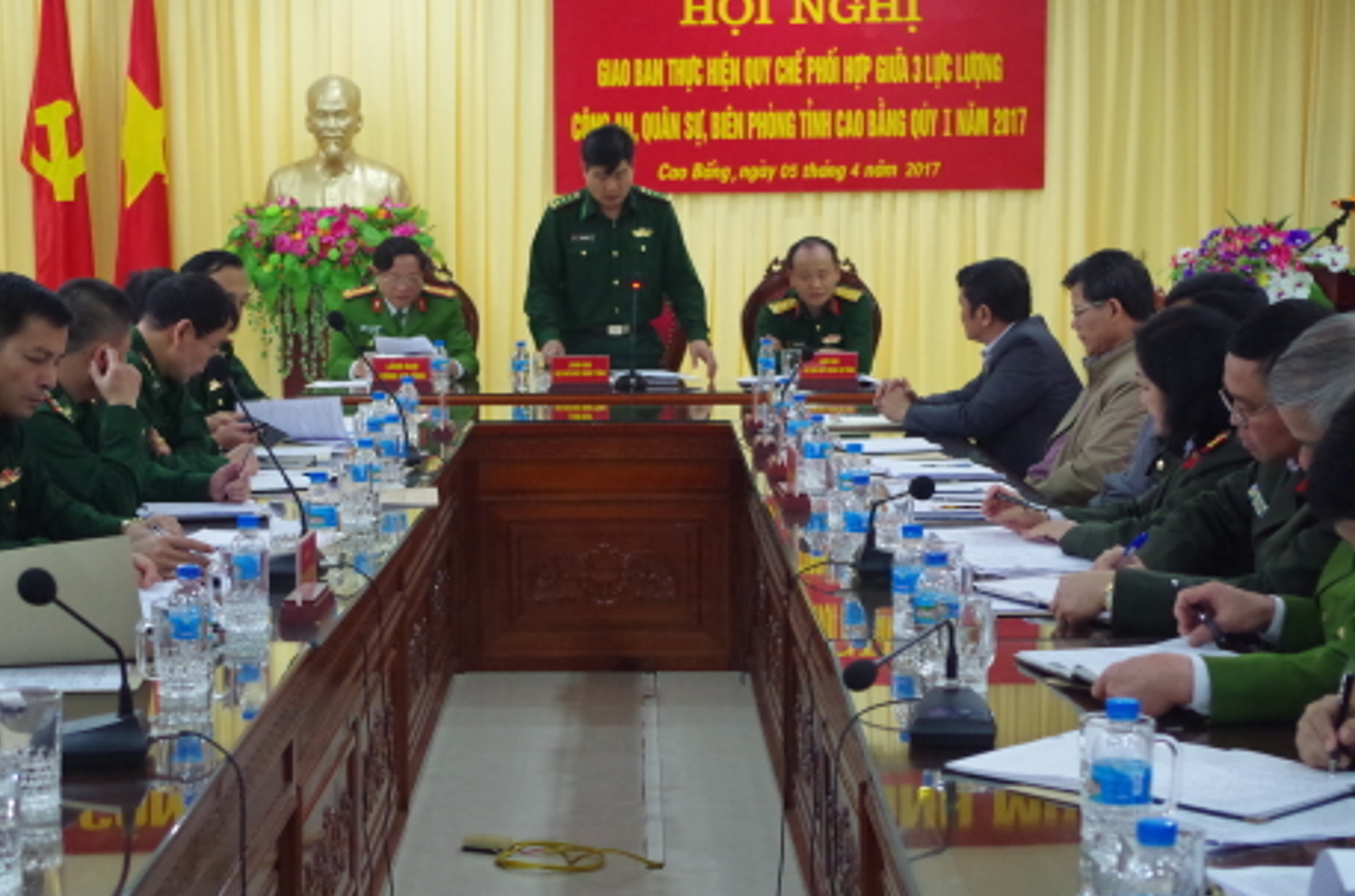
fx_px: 2703
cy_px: 509
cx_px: 577
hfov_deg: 28.1
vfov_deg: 18.8
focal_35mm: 72
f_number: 4.5
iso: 3200
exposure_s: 1/60
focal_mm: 40
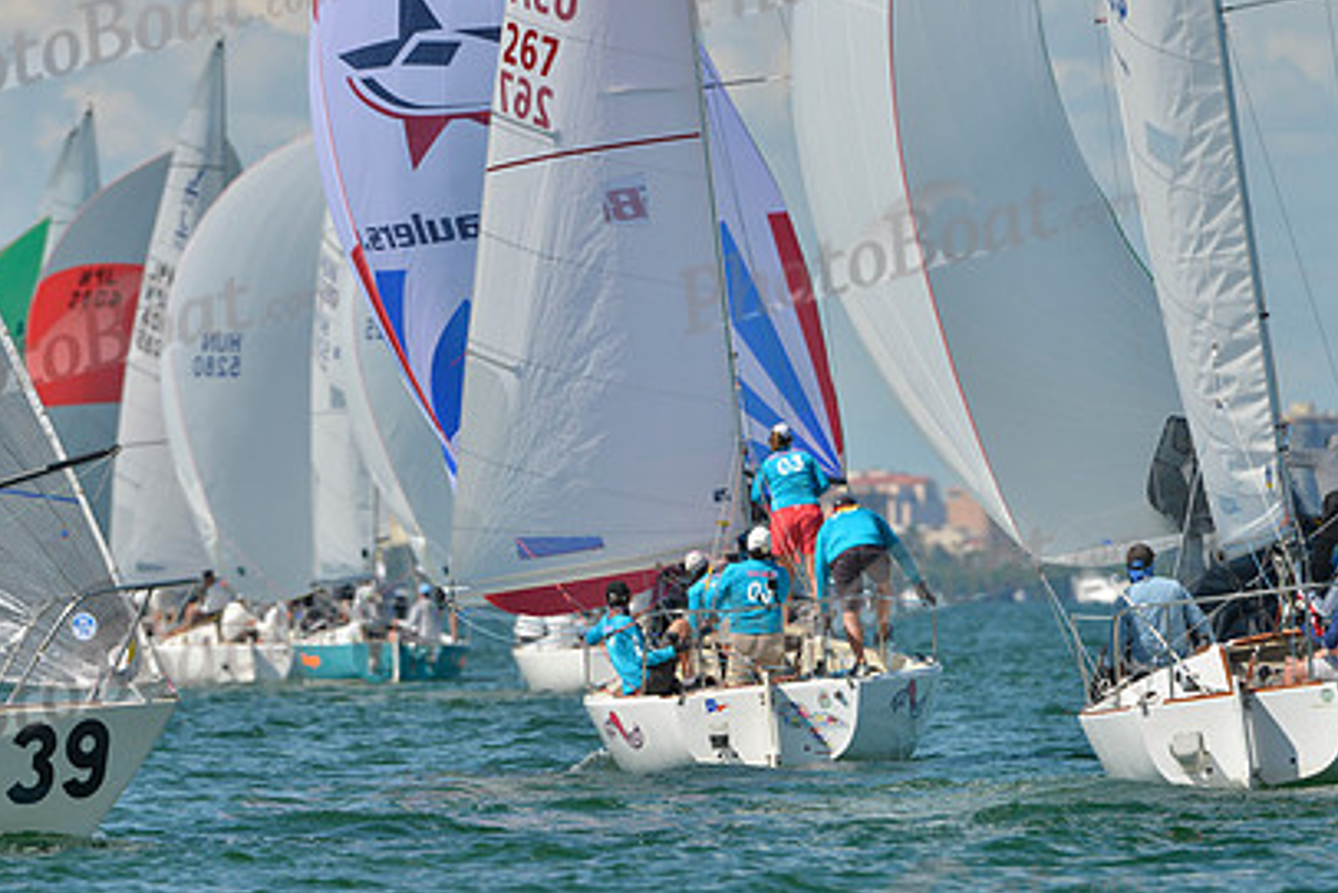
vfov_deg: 2.4
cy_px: 466
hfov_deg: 3.6
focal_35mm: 572
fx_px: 21266
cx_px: 511
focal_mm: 400
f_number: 6.3
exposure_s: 1/1250
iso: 200
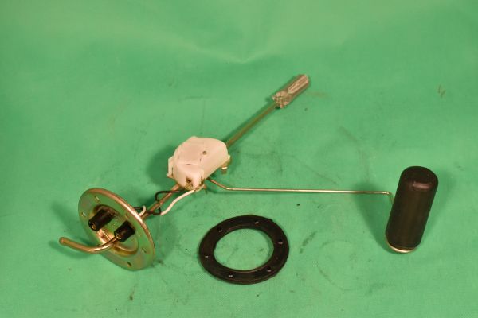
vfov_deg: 22.6
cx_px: 239
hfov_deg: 33.4
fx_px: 797
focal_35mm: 60
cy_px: 159
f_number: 16
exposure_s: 1/60
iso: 800
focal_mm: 40
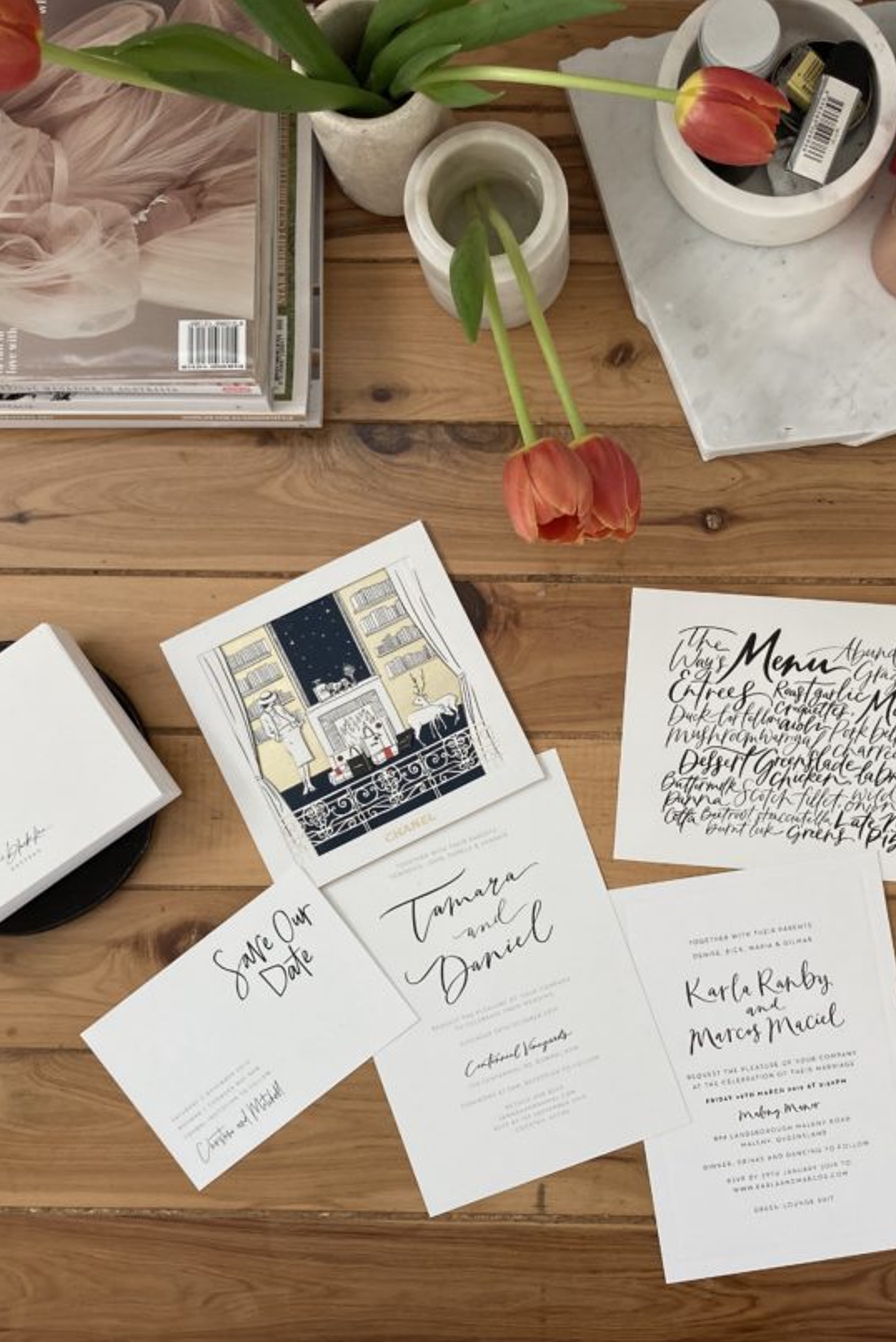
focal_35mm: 39
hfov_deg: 34.0
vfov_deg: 49.5
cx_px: 576
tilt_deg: -87.4
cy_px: 673
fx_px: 1455
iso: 40
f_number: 1.8
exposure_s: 1/121
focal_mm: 3.99
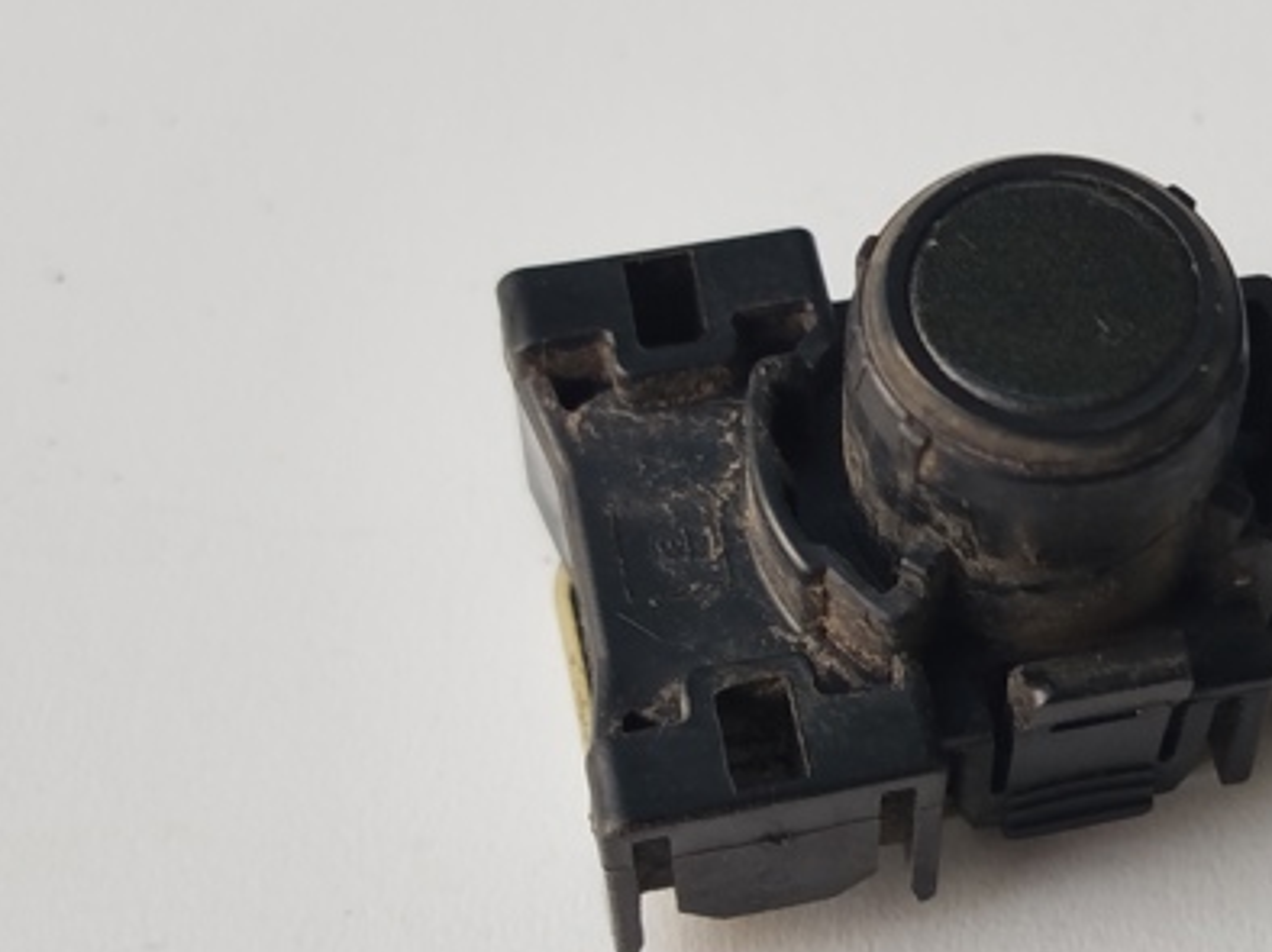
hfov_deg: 24.7
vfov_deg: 18.8
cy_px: 600
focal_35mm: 78
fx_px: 2864
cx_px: 1007
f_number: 1.7
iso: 125
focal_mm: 5.31
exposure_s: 1/50
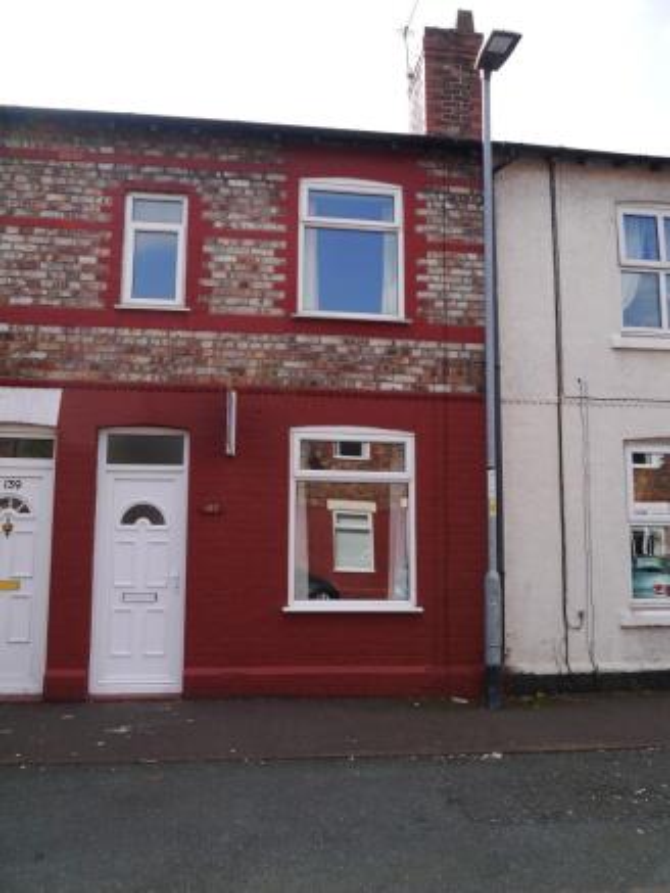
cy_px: 446
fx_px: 722
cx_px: 335
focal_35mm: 28
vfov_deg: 63.4
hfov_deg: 49.8
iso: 160
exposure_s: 1/320
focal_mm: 14
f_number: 6.3
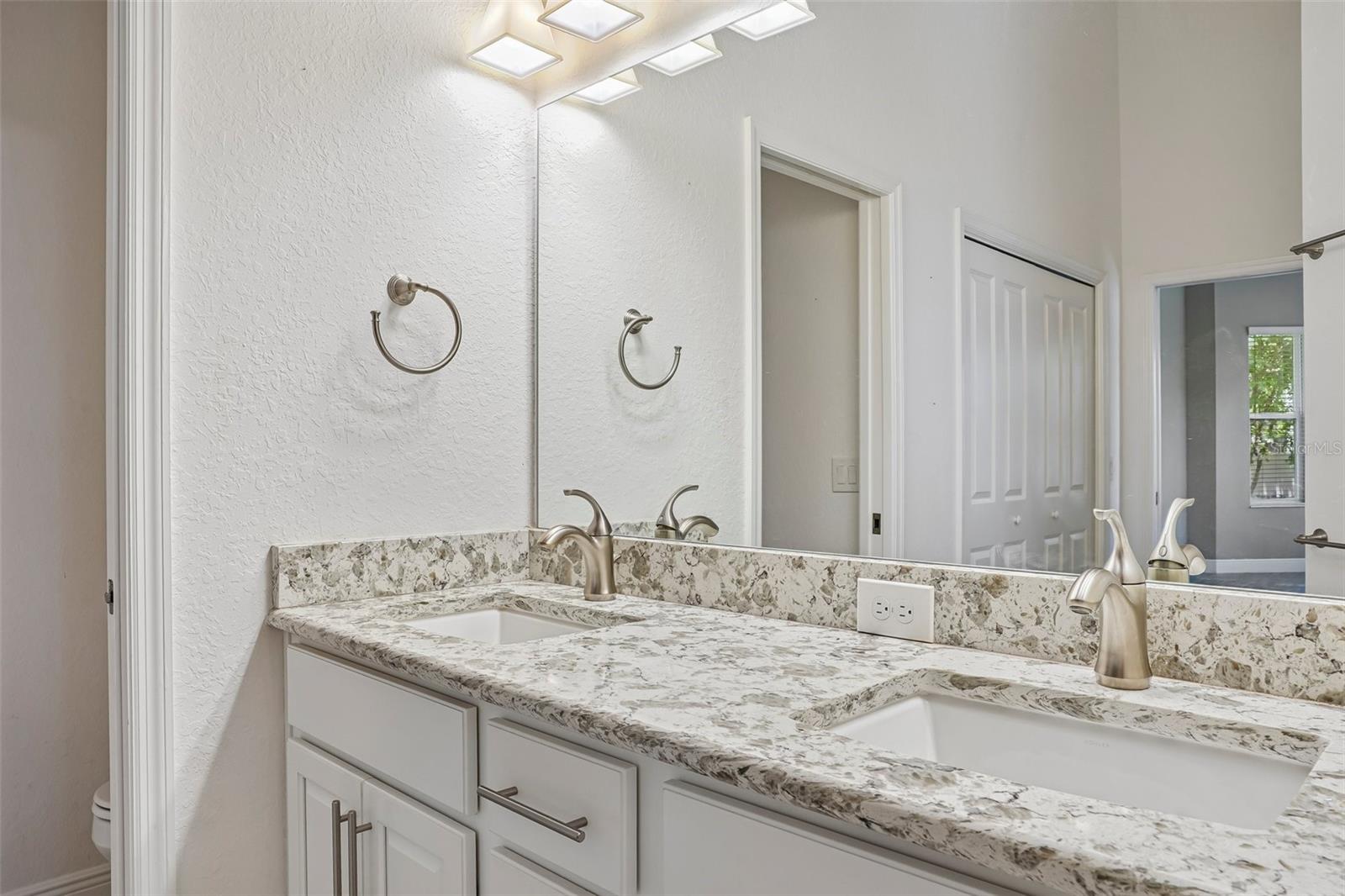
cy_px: 448
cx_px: 672
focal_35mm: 22
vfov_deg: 57.2
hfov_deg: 78.6
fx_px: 822
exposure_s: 1/5
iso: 80
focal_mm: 22
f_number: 10
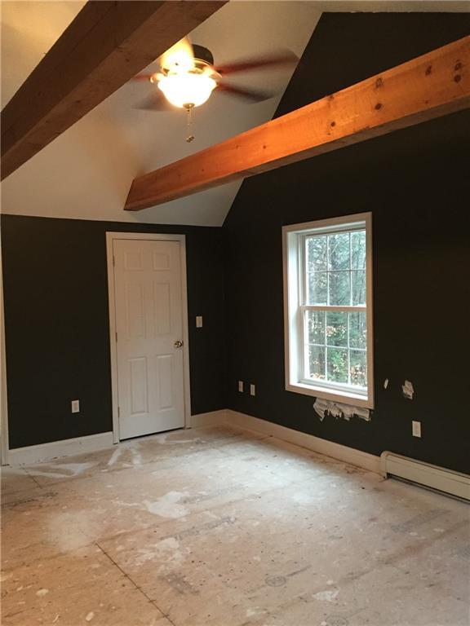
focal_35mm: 29
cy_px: 313
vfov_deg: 61.7
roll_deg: +0.3
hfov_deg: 48.2
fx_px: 525
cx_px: 235
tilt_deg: -3.1
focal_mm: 4.15
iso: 250
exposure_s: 1/15
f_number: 2.2
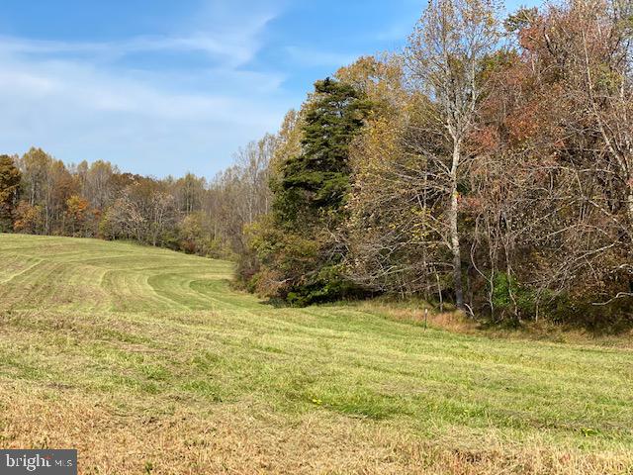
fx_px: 951
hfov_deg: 36.8
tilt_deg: -0.9
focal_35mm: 52
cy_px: 238
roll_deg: -2.4
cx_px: 316
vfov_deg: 28.0
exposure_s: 1/1597
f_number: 2
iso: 20
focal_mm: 6
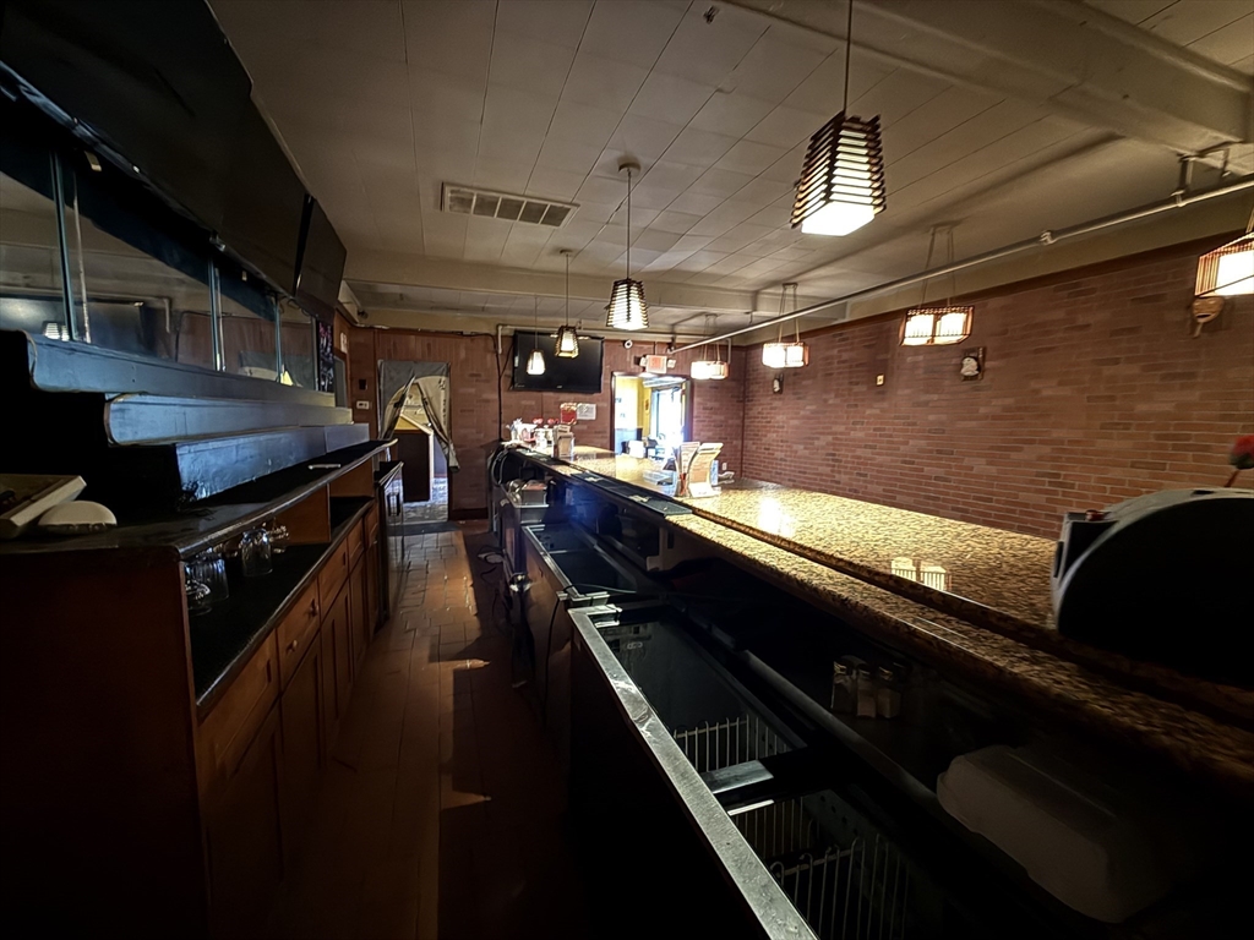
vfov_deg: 85.7
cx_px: 627
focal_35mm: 14
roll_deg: -0.6
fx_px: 507
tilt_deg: -3.9
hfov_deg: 102.1
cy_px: 470
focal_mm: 2.22
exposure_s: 1/7
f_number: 2.2
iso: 1250
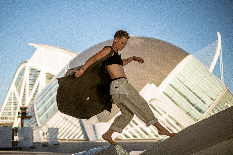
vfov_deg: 24.3
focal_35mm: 56
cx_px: 107
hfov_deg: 35.8
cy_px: 72
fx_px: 361
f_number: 1.4
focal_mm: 50
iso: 250
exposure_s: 1/4000
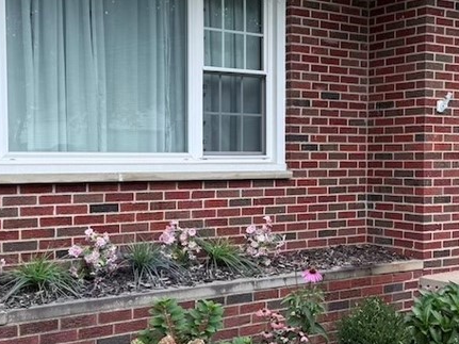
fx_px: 756
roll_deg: -0.2
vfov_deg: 25.6
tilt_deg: -2.1
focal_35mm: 57
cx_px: 257
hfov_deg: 33.8
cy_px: 186
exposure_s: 1/920
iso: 80
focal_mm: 6.76
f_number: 1.78
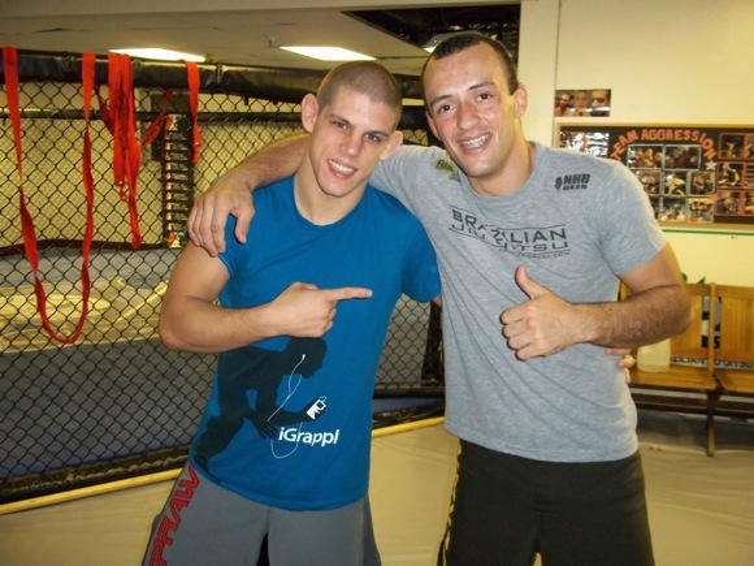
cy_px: 283
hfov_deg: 51.4
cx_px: 377
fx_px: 784
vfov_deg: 39.7
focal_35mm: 36
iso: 320
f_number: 3.1
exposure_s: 1/30
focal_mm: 6.5
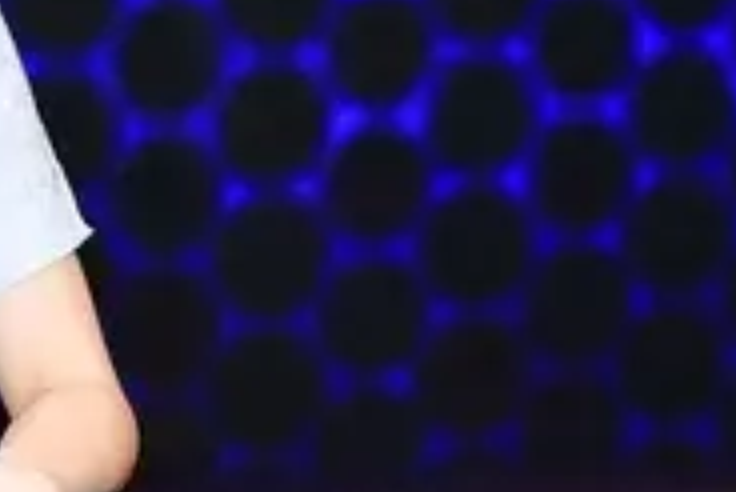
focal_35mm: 244
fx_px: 4992
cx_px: -220
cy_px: 84
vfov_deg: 5.6
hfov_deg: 8.3
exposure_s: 1/250
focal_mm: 50
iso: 1600
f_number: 7.1
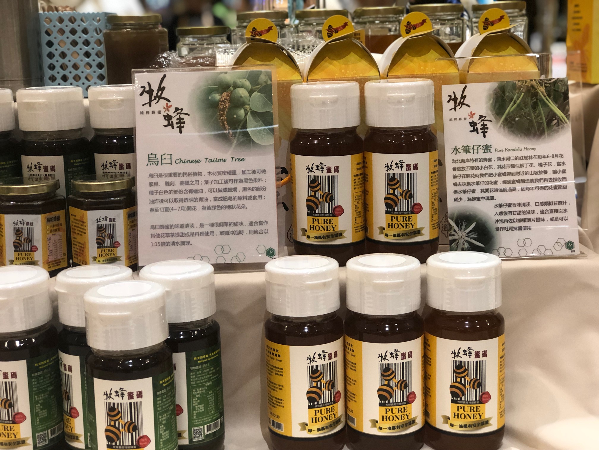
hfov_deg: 33.8
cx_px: 300
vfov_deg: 25.7
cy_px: 225
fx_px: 986
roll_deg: +1.3
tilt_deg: -13.0
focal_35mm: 57
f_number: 2.8
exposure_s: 1/30
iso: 125
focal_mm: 6.6
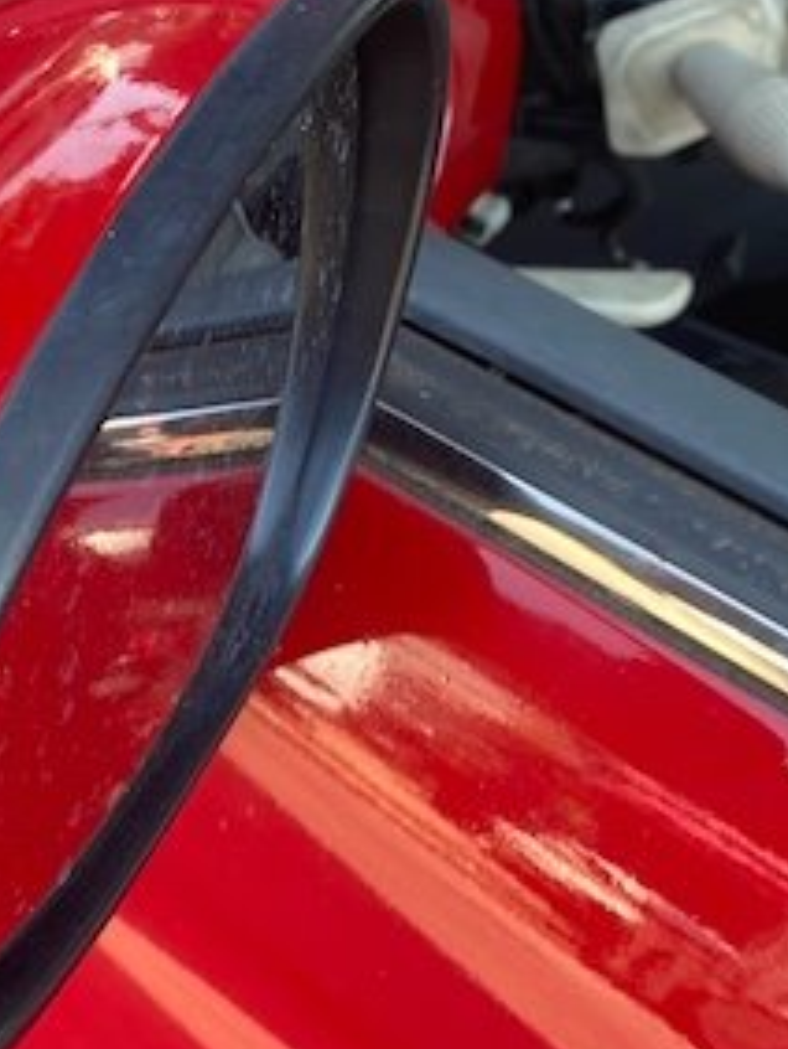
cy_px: 614
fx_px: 1788
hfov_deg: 24.2
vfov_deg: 32.6
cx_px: 93
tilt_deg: -48.7
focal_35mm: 59
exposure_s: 1/121
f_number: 1.8
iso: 64
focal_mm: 4.25
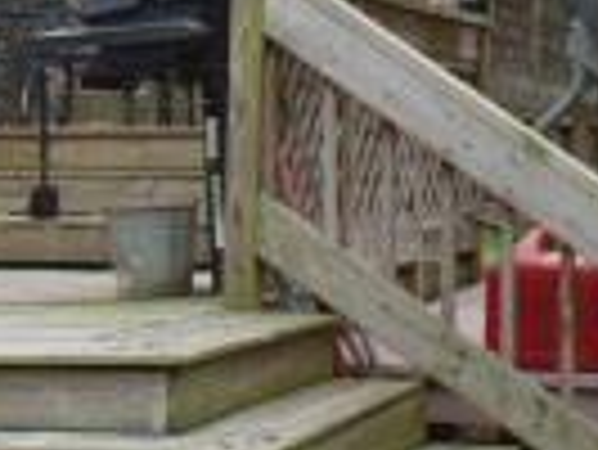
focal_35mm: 144
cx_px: -99
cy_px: 315
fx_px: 2490
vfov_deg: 10.3
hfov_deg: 13.4
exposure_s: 1/125
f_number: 4
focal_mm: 5.4
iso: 100
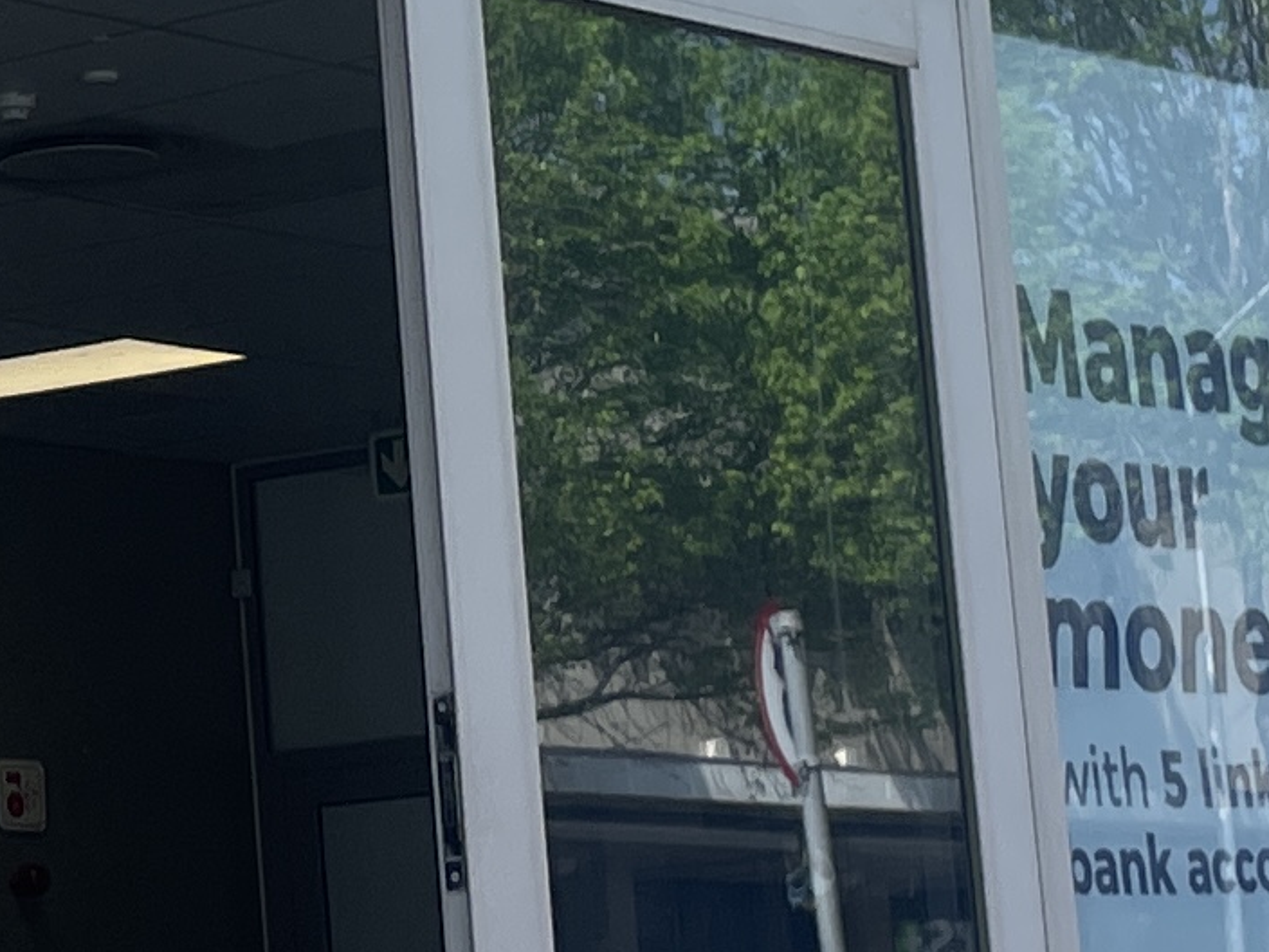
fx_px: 5462
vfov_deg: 9.9
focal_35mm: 149
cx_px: -67
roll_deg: +2.9
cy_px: 166
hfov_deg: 13.0
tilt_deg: +10.5
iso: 32
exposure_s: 1/739
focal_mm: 4.2
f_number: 1.6
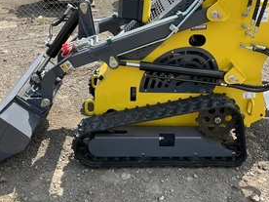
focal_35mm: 42
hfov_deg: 44.7
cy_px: 70
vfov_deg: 34.1
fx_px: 326
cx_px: 146
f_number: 1.8
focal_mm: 3
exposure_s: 1/898
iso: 25
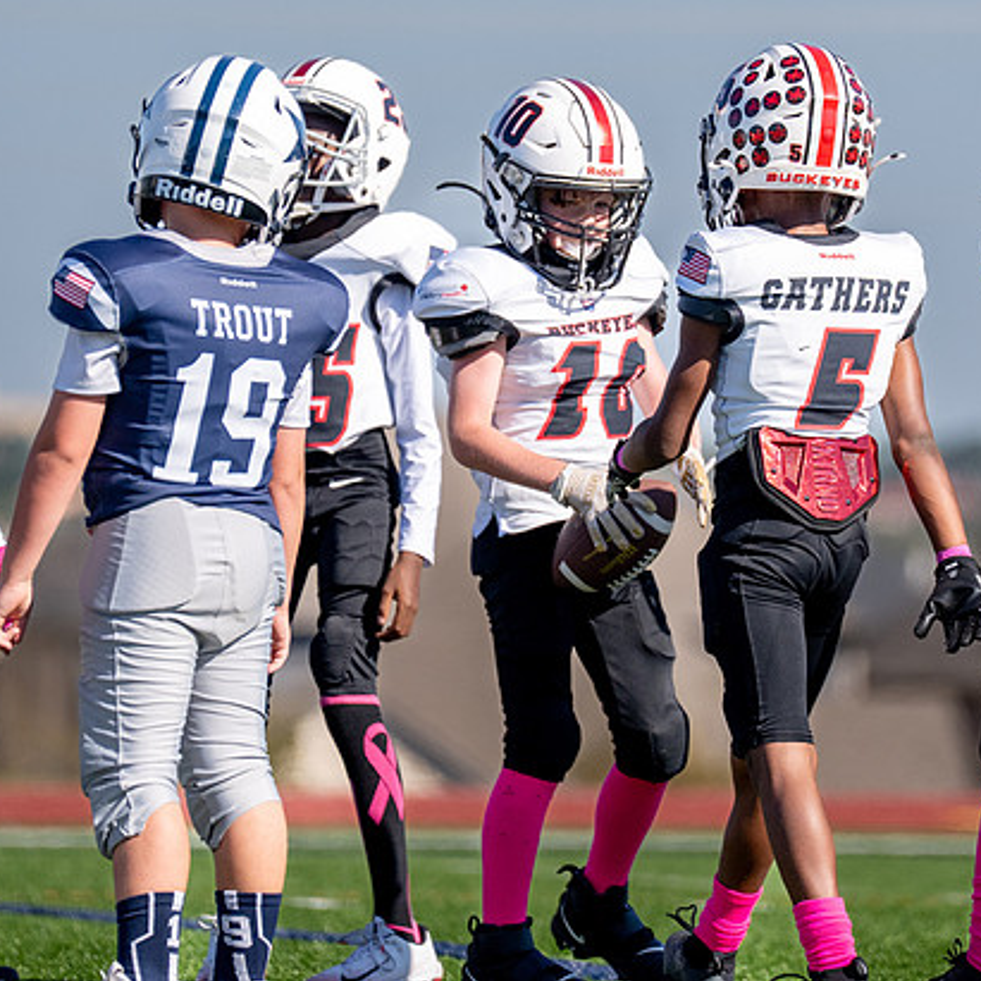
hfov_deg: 3.7
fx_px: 15069
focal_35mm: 470
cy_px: 410
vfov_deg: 3.7
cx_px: 591
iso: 320
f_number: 2.8
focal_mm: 200
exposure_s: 1/6400
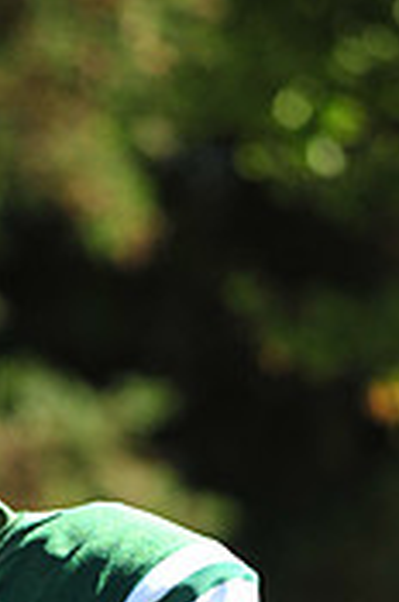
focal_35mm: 581
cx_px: -230
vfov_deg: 3.5
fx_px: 9697
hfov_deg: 2.4
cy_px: 829
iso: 400
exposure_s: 1/1600
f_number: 4.5
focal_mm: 175
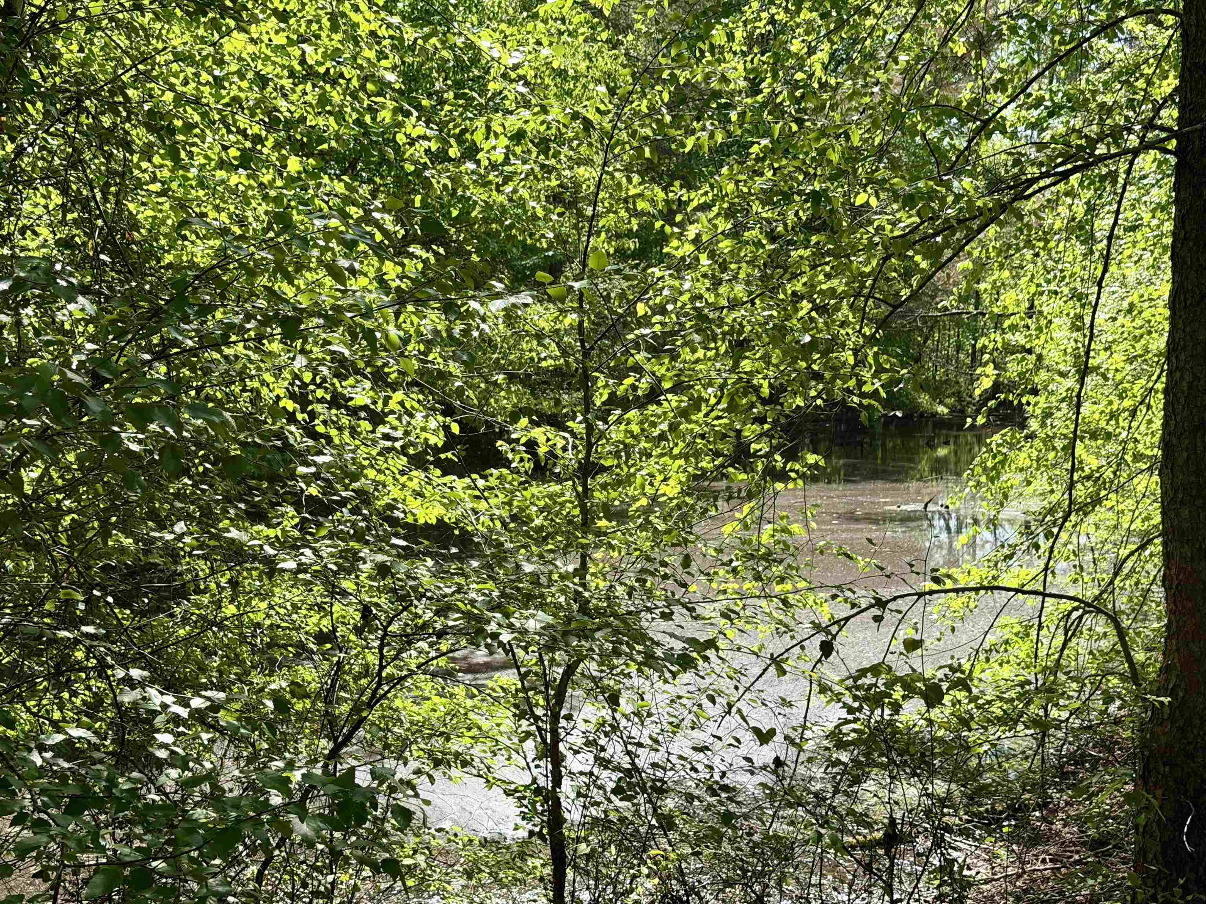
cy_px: 452
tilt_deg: -4.5
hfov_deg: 39.7
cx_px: 603
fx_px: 1672
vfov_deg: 30.3
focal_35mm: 48
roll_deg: +0.1
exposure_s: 1/1754
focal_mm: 6.76
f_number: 1.78
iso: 64
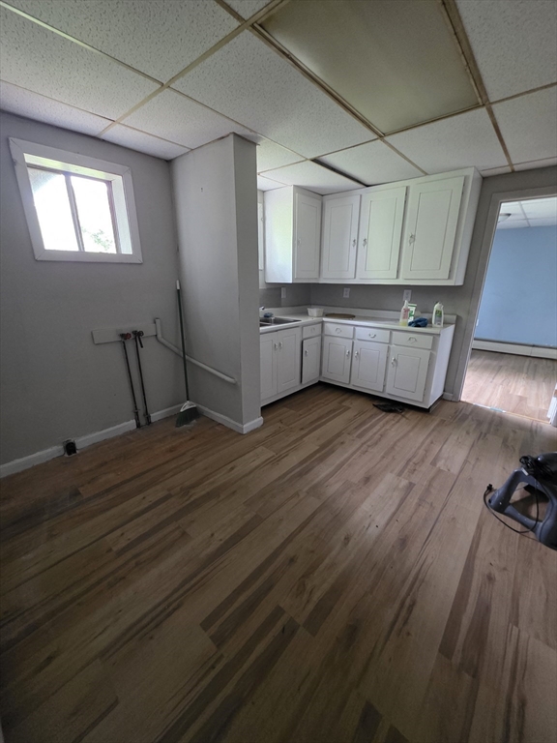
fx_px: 279
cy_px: 372
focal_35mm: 13
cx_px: 278
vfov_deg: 106.2
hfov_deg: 89.9
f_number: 1.9
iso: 1000
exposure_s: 1/60
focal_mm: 2.2
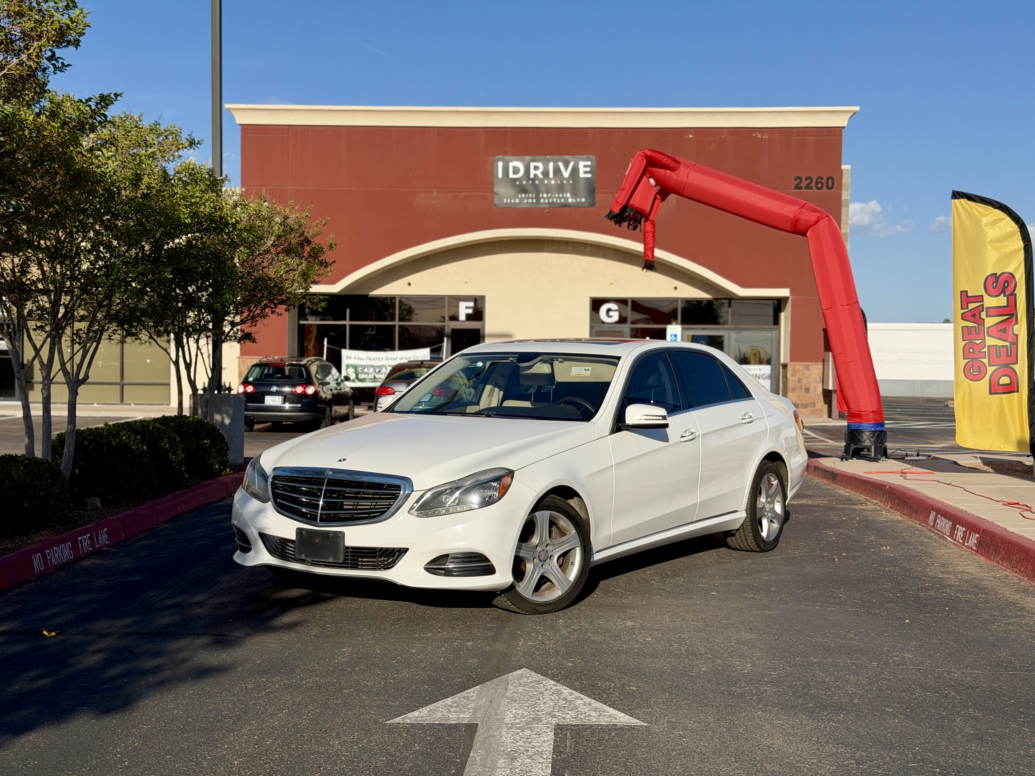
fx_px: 1435
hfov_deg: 39.7
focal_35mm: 48
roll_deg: +0.4
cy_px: 388
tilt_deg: -1.1
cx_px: 518
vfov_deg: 30.3
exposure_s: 1/7143
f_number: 1.78
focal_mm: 6.76
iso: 80
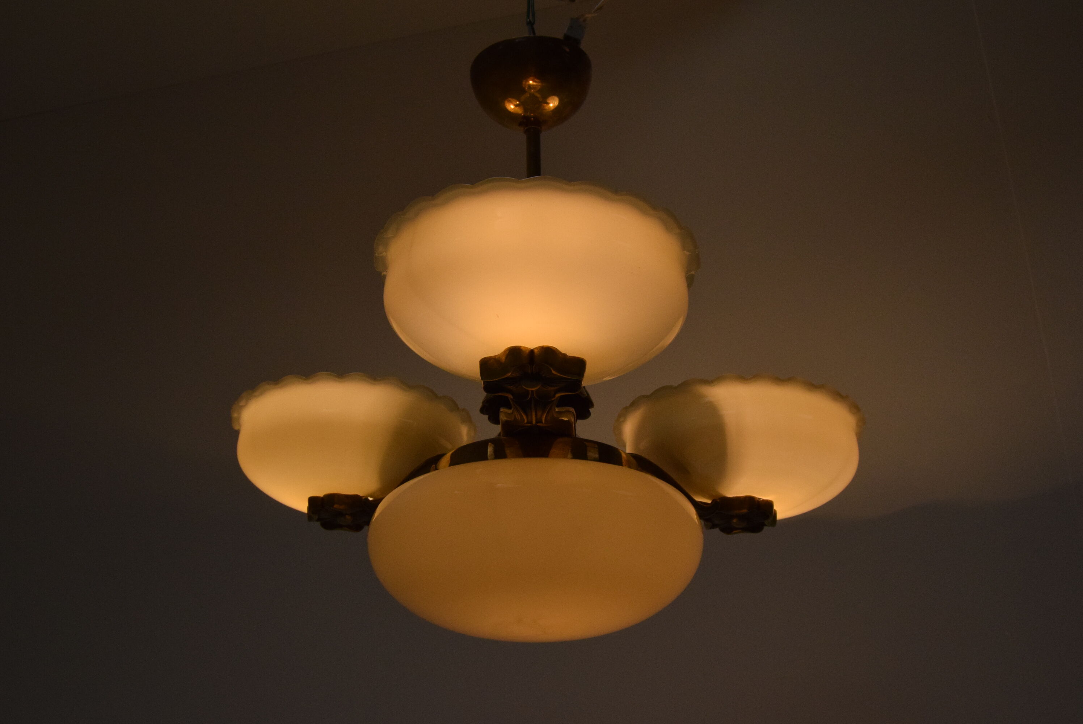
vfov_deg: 34.3
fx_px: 1174
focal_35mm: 39
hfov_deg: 49.5
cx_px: 542
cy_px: 362
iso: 1600
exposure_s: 1/640
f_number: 13
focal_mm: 26
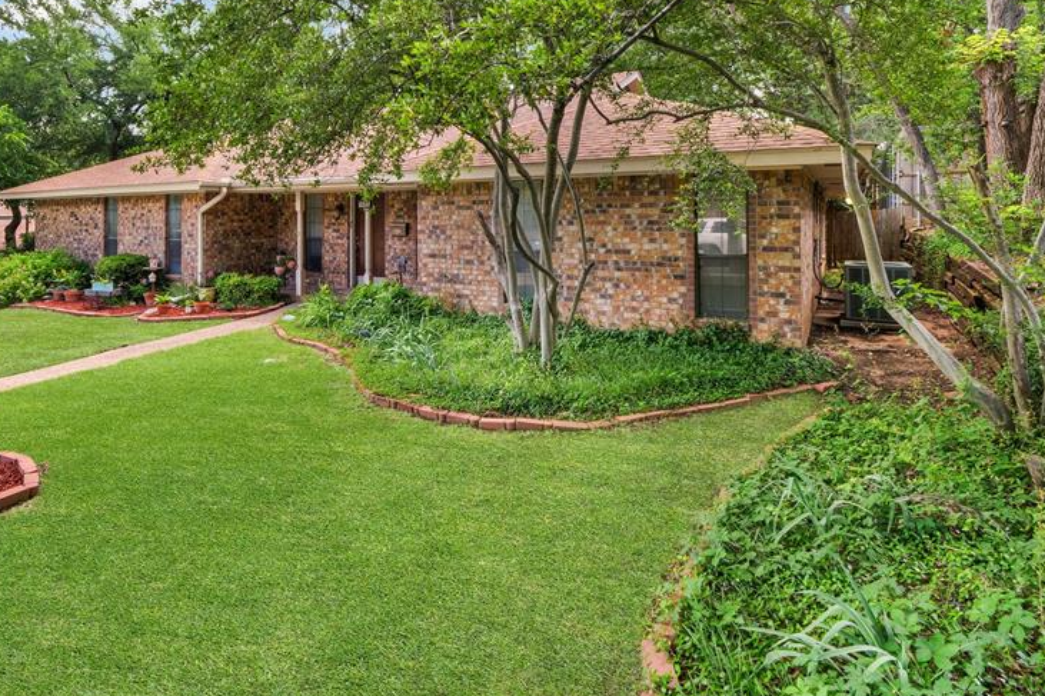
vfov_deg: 57.8
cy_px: 217
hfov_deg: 80.2
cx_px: 415
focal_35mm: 21
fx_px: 609
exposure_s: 1/15
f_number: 10
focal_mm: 10
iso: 200
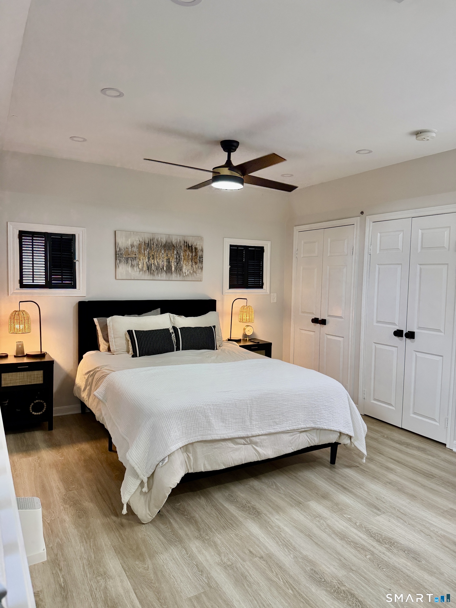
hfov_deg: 56.8
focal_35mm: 24
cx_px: 228
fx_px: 422
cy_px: 304
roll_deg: -0.6
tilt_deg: -4.4
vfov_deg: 71.6
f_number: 1.78
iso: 250
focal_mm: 6.76
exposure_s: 1/120
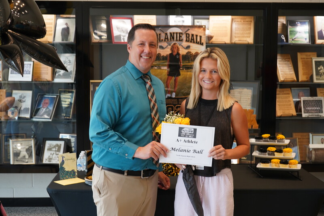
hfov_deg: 37.5
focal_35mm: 53
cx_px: 162
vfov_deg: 25.5
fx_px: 477
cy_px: 108
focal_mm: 53
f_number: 7.1
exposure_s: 1/25
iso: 800
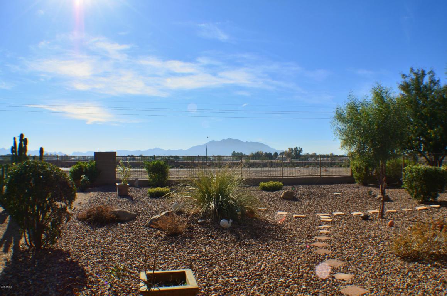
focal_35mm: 39
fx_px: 483
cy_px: 148
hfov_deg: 49.6
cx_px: 224
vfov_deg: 34.1
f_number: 13
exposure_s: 1/200
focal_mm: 26
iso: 100
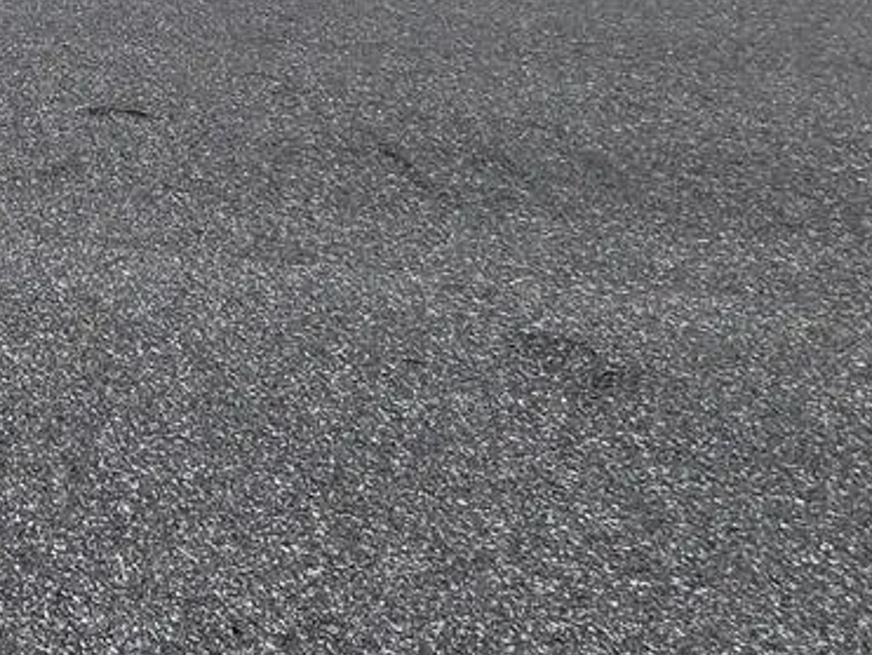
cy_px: -284
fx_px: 1412
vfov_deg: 22.3
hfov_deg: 25.2
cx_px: -468
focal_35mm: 56
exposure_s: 1/4579
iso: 50
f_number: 2.2
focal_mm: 2.2
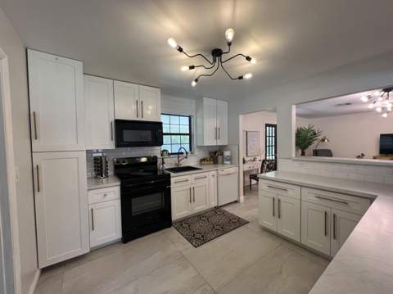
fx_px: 147
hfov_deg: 106.2
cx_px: 196
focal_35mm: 13
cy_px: 147
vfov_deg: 89.8
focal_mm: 1.57
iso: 160
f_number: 1.8
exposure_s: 1/120
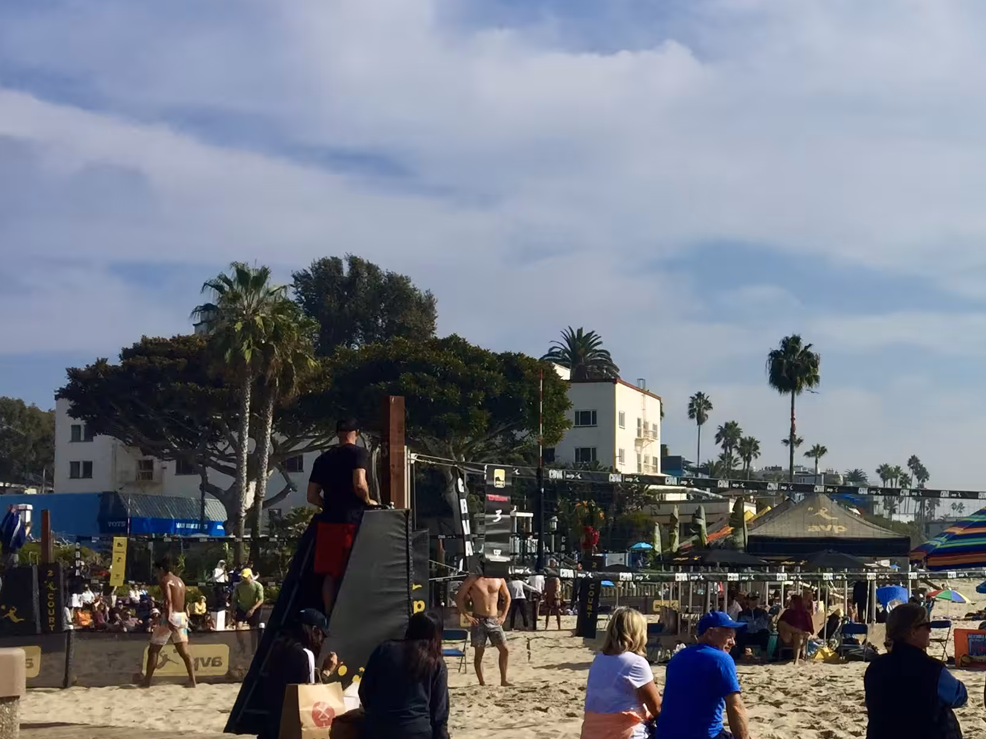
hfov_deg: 30.9
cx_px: 979
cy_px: 449
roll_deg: -1.0
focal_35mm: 58
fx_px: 1652
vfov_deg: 25.2
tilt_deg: +4.1
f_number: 2.2
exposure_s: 1/4950
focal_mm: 4.15
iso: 32
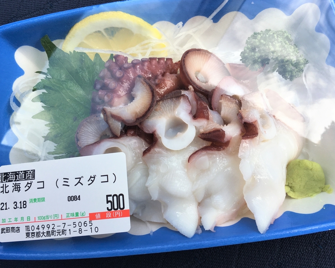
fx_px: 307
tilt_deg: -70.4
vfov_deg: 47.1
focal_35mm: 31
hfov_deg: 57.2
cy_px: 132
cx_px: 171
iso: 25
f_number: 2.2
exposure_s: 1/242
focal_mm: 4.15
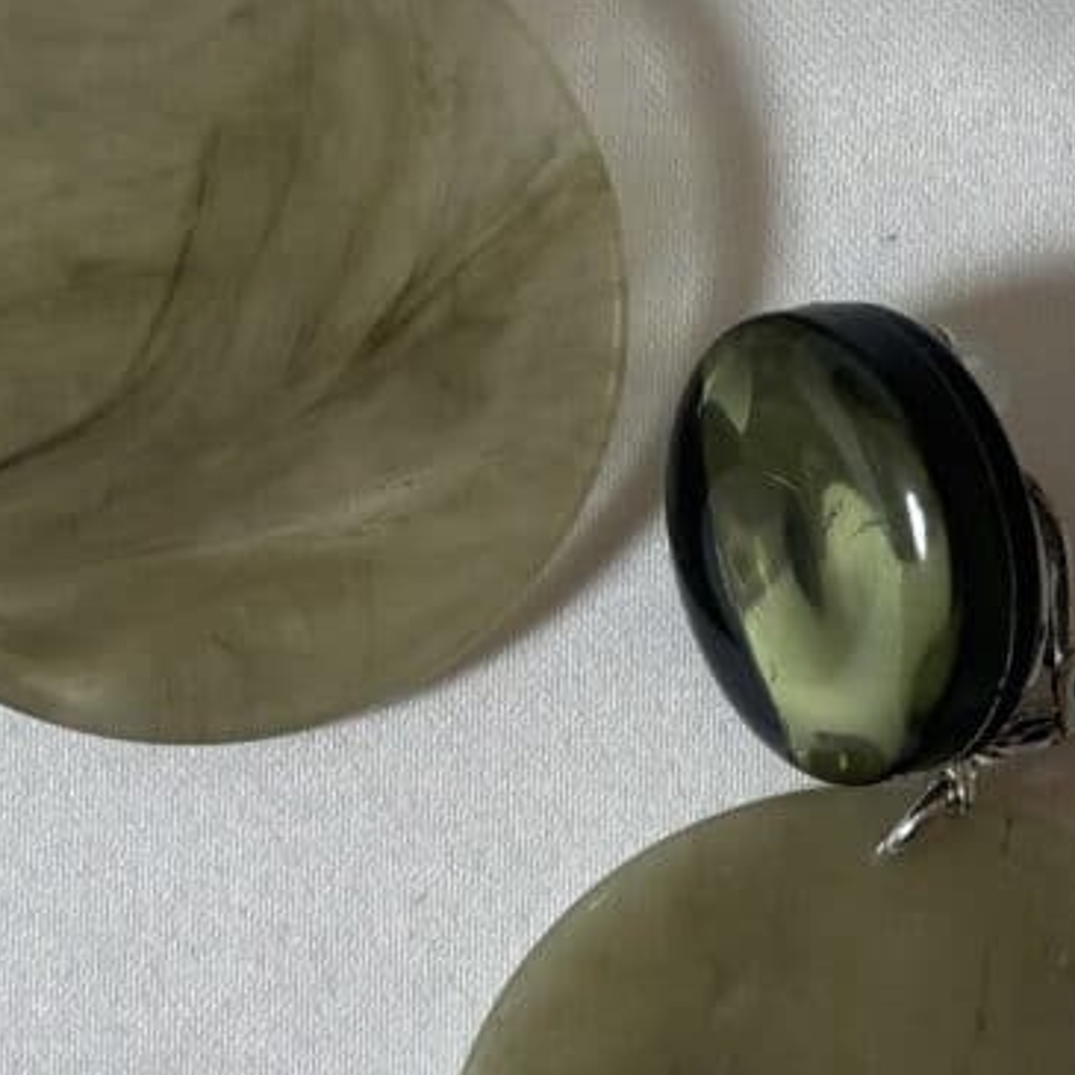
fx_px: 4532
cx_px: 598
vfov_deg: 13.5
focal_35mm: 129
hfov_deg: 13.5
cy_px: 465
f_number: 1.6
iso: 25
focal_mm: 5.96
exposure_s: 1/107
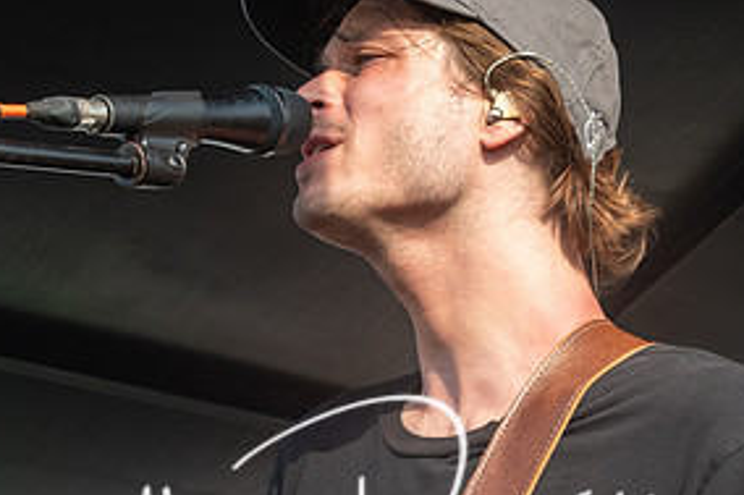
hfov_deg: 14.7
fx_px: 2850
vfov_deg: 9.9
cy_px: 295
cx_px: 94
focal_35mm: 138
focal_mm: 45
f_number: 8
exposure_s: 1/250
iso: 220
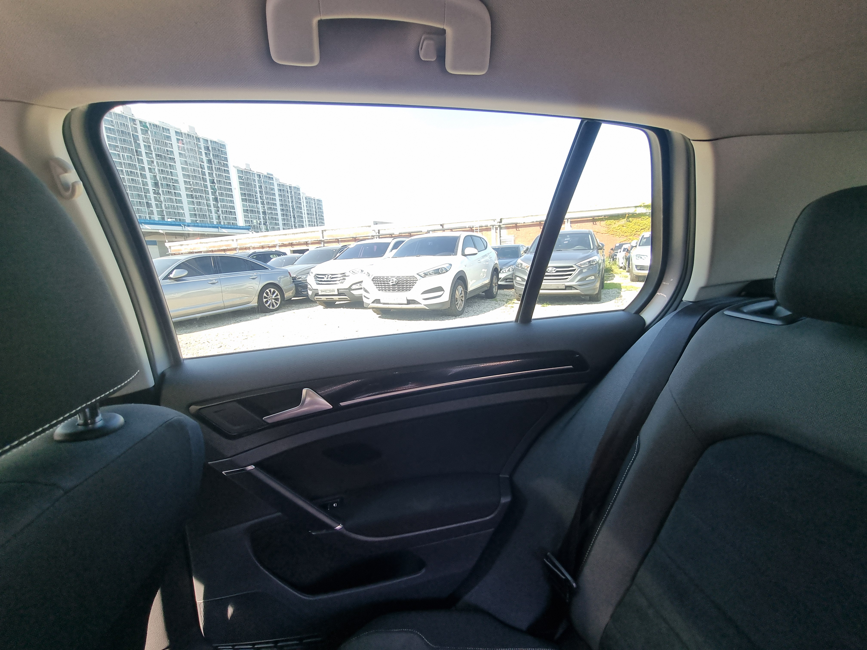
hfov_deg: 106.2
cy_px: 325
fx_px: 326
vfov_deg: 89.9
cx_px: 434
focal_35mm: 13
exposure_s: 1/60
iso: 64
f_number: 2.2
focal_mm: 2.2
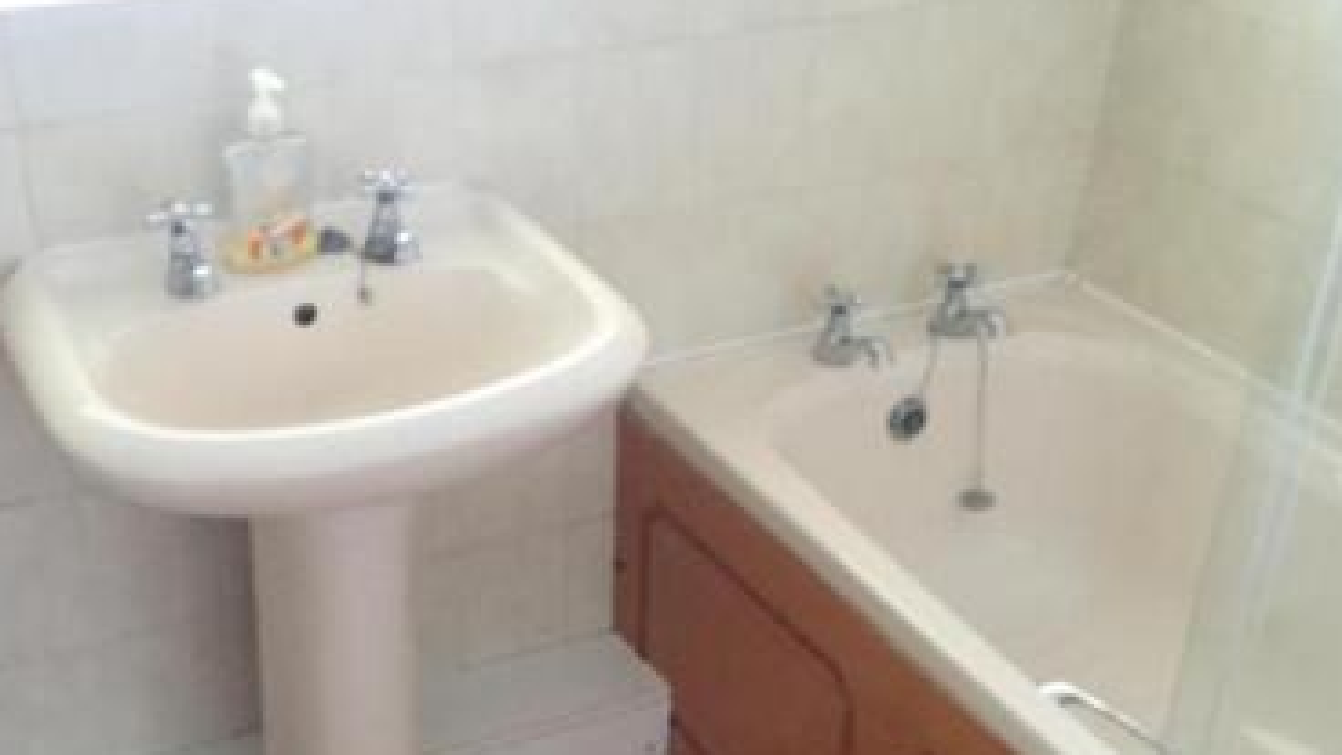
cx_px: 552
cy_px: 545
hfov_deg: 41.2
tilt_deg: -32.0
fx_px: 1779
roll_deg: -0.8
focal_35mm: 50
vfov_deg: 23.8
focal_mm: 4.15
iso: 320
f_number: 2.2
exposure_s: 1/17
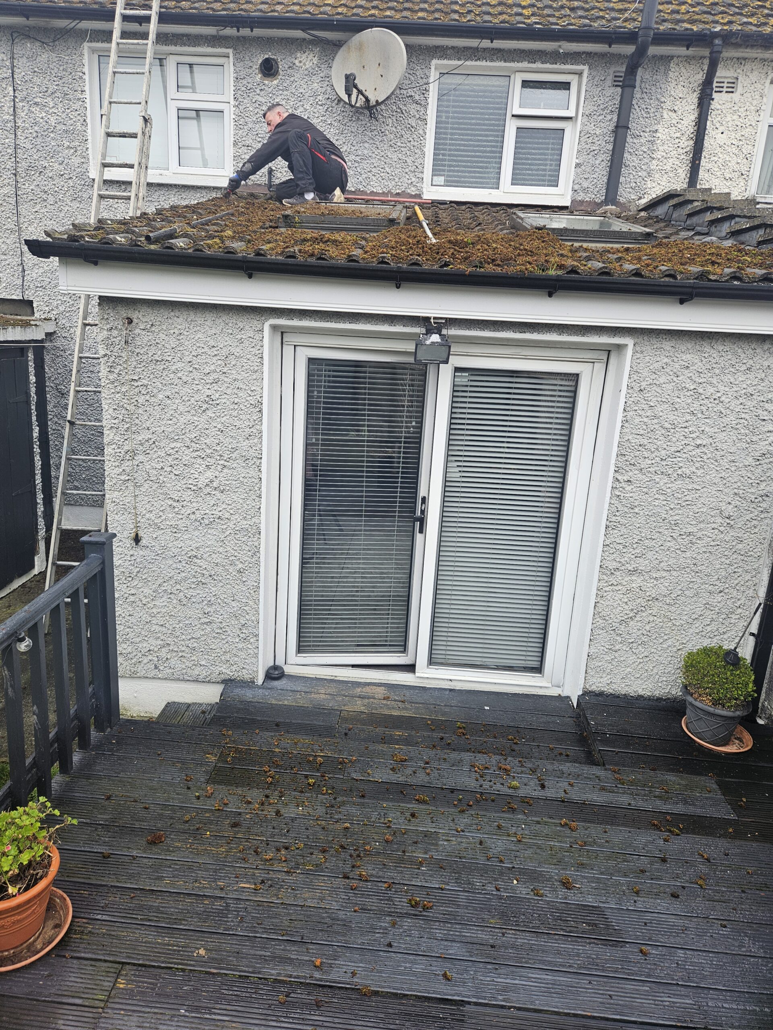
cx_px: 386
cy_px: 515
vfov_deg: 73.9
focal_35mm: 23
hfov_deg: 58.9
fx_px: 685
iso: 25
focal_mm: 5.4
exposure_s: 1/180
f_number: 1.8
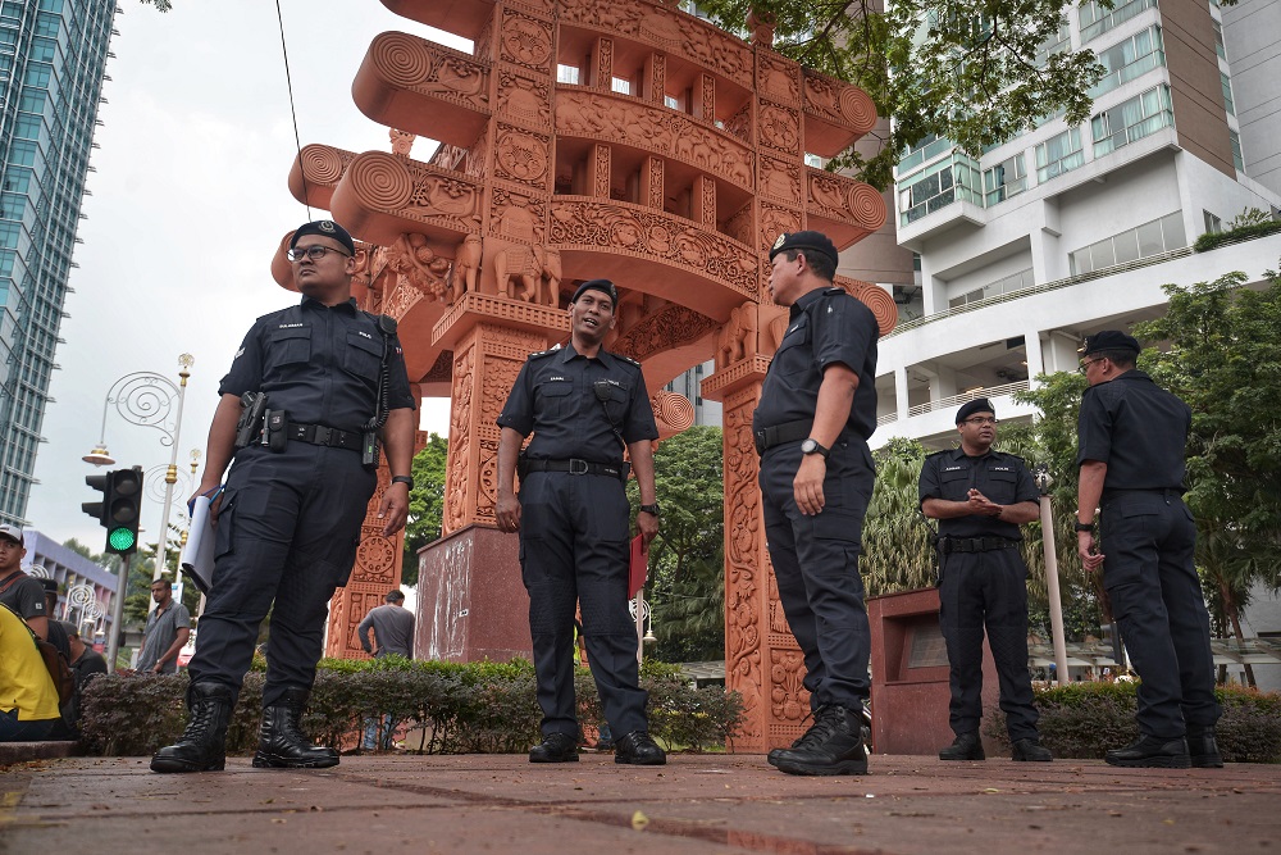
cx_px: 640
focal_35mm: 29
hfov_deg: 63.7
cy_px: 428
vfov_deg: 45.0
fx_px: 1032
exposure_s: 1/200
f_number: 4
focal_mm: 29
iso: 100
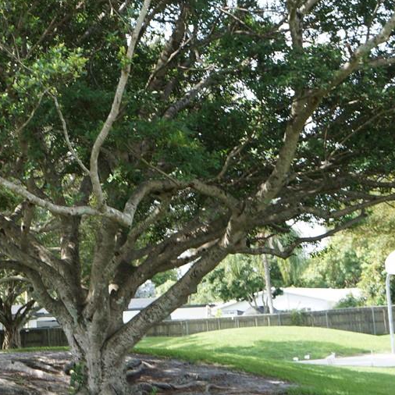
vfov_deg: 21.1
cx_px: -11
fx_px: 1059
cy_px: 191
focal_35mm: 82
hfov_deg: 20.4
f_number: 5.6
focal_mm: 30
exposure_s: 1/100
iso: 100
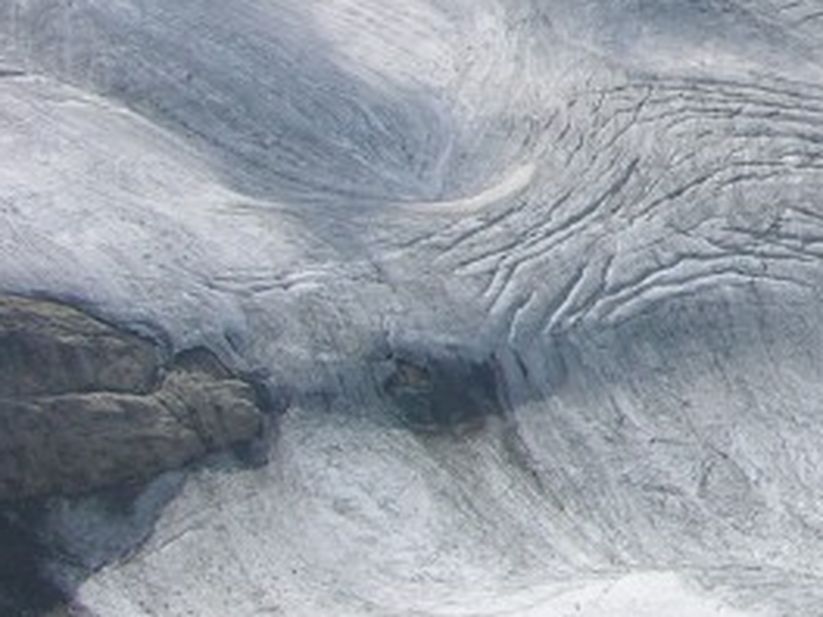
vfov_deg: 10.9
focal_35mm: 136
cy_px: 84
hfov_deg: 13.5
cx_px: 1281
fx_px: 3233
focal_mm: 8.9
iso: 50
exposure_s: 1/302
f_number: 7.1
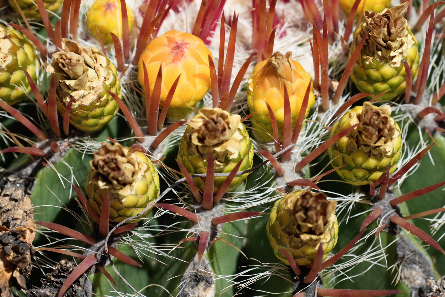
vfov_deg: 2.7
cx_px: 241
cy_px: 119
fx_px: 6328
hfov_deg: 4.0
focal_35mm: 512
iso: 250
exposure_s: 1/400
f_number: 9
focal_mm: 400
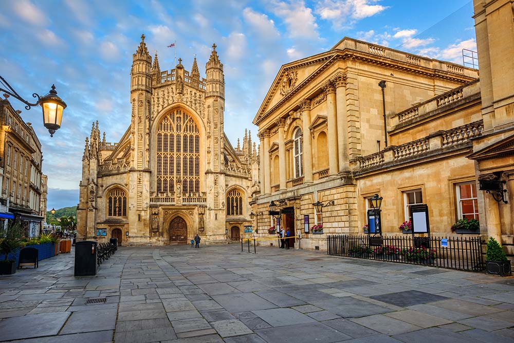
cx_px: 257
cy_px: 172
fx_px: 286
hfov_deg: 84.0
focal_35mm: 20
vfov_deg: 61.9
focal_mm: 20
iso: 64
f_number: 10
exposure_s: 1/5
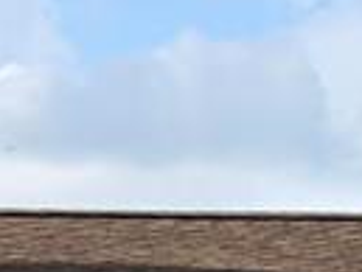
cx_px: -365
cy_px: 984
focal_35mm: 206
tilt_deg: -7.5
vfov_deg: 6.3
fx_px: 2156
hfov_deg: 9.0
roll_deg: +0.7
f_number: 1.6
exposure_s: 1/1953
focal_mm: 5.96
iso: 50
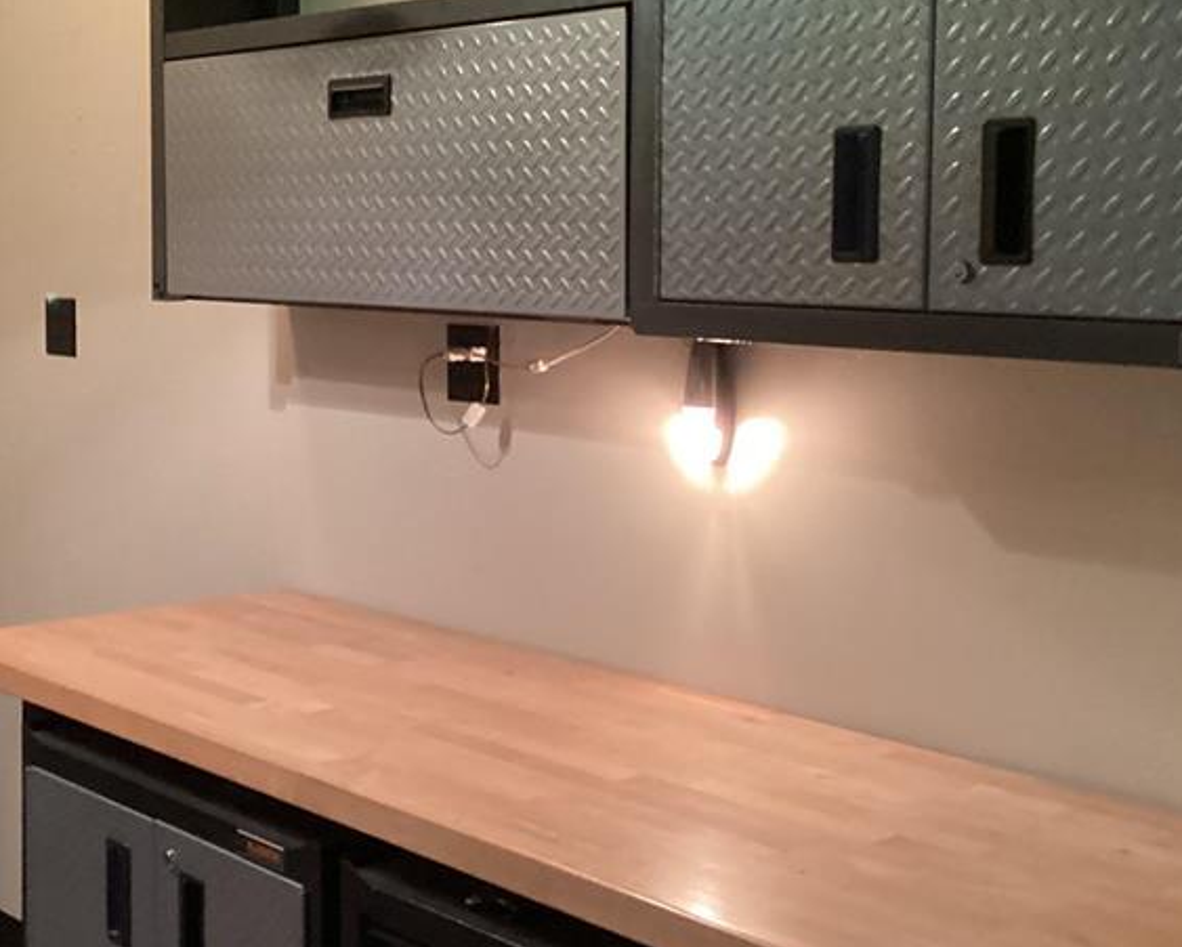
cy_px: 359
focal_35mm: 55
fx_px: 1925
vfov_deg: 27.5
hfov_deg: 33.7
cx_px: 367
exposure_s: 1/30
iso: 640
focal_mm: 3.3
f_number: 2.4
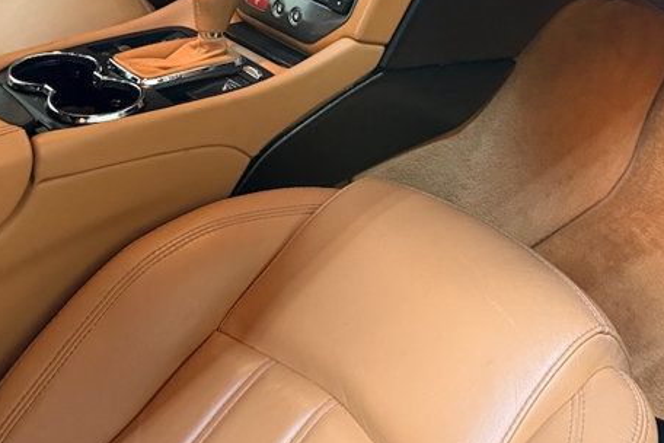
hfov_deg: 35.6
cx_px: 364
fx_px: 1033
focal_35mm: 56
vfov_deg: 23.6
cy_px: 52
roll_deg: +5.1
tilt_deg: -29.0
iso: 640
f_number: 1.78
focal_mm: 6.76
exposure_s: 1/40
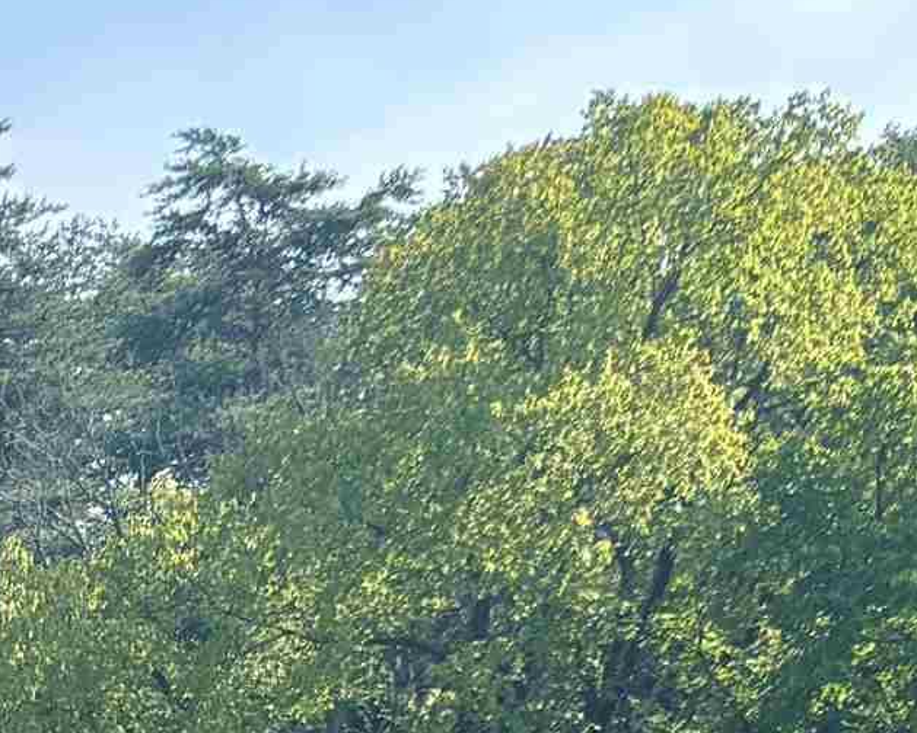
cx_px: -1108
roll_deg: -0.3
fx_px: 3365
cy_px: 1434
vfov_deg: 11.3
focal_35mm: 124
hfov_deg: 12.8
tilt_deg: -4.3
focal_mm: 5.96
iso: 50
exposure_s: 1/1295
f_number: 1.6
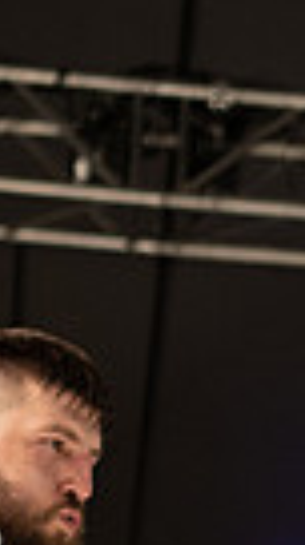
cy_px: 671
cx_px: 510
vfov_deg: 9.5
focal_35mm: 224
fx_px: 3237
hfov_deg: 5.3
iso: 1250
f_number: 2.8
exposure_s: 1/1000
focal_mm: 50
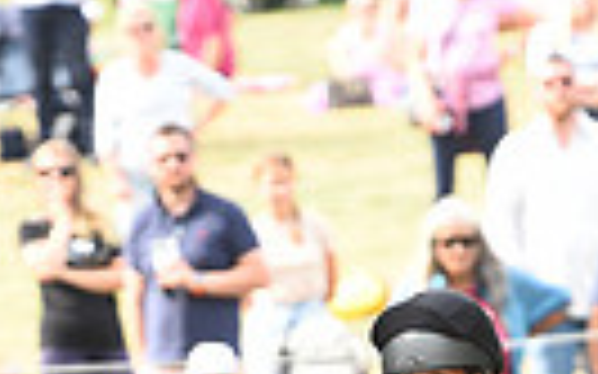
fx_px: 12674
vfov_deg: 1.7
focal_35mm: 778
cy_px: 1032
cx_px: 432
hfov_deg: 2.7
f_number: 3.5
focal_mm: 175
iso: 720
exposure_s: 1/1250
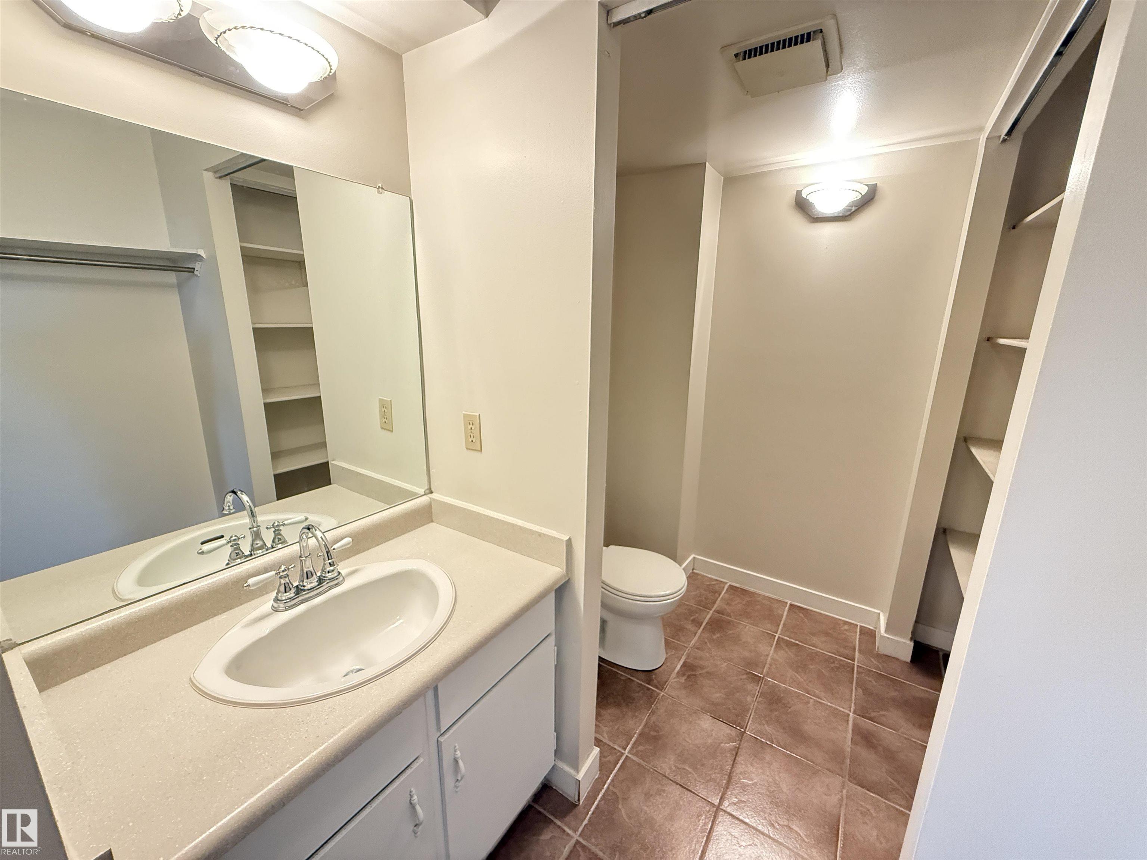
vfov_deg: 85.7
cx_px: 574
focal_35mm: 14
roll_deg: -1.1
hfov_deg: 102.1
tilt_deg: -13.8
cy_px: 430
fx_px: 464
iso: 640
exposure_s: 1/60
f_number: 2.2
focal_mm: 2.22
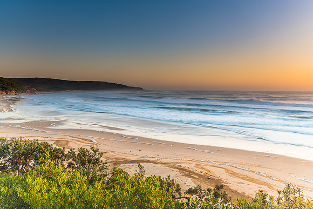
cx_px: 156
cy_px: 104
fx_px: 276
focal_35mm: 32
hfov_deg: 59.2
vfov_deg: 41.5
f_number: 13
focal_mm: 31
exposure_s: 1.3
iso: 31
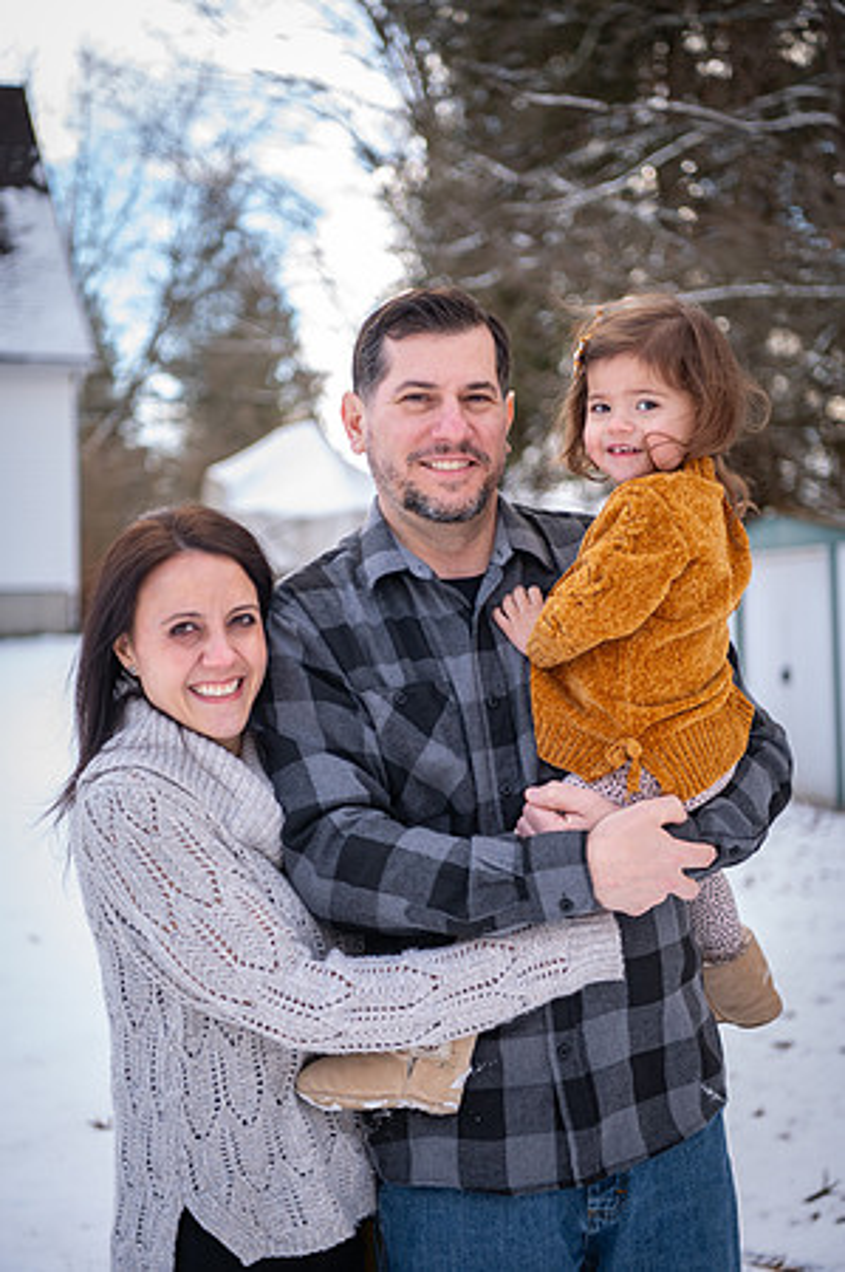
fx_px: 1976
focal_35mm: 56
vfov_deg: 35.7
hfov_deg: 24.1
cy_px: 636
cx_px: 422
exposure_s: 1/500
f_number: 2.8
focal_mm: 56
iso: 400
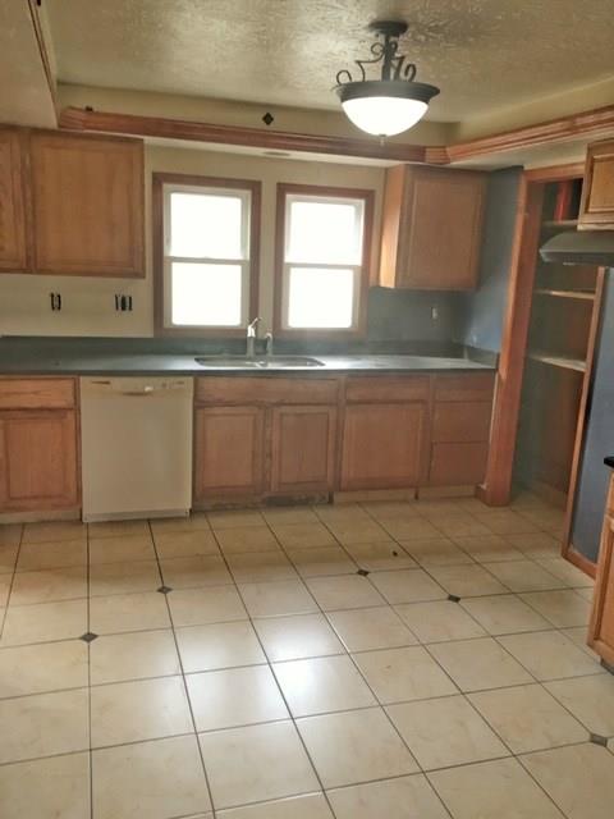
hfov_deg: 48.2
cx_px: 307
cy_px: 410
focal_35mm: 29
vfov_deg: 61.7
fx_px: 686
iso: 100
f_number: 2.2
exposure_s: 1/30
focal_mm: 4.15
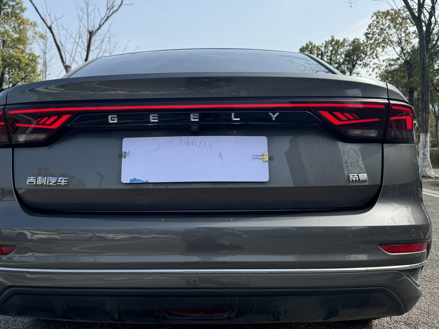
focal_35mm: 32
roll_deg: +0.0
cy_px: 160
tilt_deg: -2.2
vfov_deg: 44.2
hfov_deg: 56.7
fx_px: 406
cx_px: 197
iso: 80
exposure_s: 1/2959
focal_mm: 6.76
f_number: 1.78
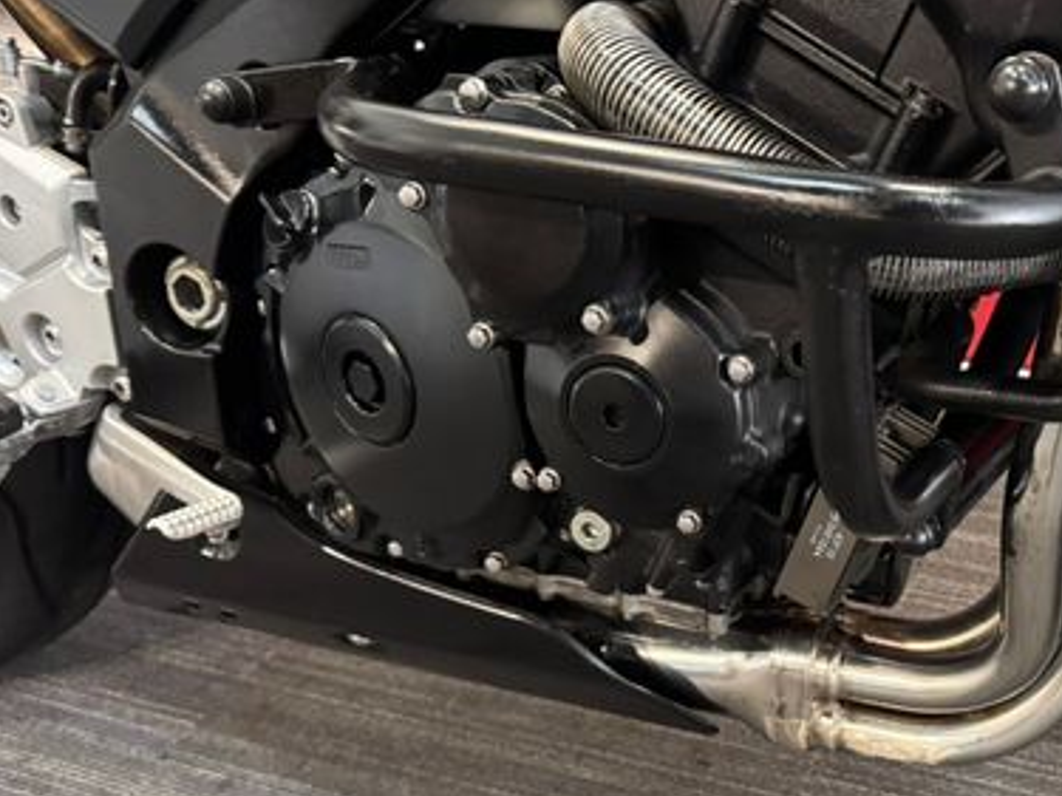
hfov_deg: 43.6
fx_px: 1257
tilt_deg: -35.9
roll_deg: +3.1
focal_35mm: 41
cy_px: 538
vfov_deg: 34.7
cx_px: 855
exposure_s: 1/33
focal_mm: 6.76
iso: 800
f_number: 1.78
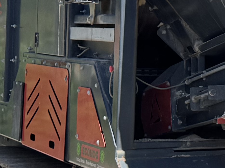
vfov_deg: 10.1
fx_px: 955
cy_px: 55
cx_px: 511
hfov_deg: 11.5
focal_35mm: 147
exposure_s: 1/2415
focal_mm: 6.76
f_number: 1.78
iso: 80
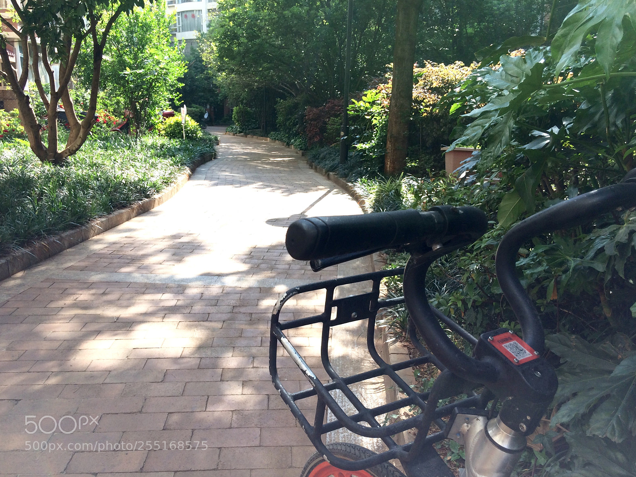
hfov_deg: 61.7
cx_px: 318
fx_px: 533
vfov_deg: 48.2
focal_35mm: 29
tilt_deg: -12.0
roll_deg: +0.2
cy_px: 238
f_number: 2.2
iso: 32
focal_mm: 4.15
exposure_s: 1/316
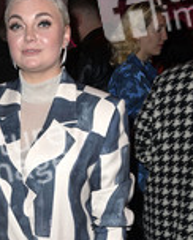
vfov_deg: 27.8
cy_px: 242
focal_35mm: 64
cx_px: 35
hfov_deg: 23.5
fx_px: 456
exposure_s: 1/125
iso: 640
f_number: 5
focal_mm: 26
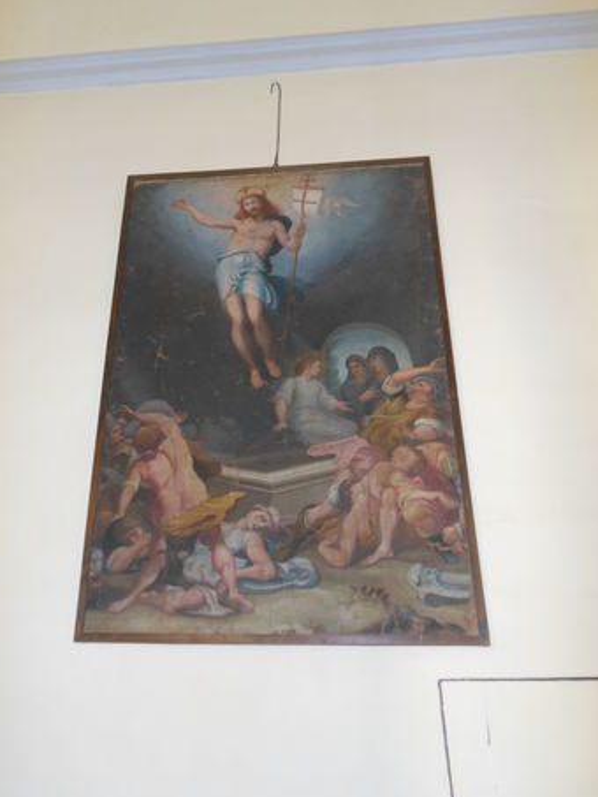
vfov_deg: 56.8
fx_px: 737
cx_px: 273
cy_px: 377
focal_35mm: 32
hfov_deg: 44.1
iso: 320
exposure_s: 1/25
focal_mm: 5.2
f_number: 3.3
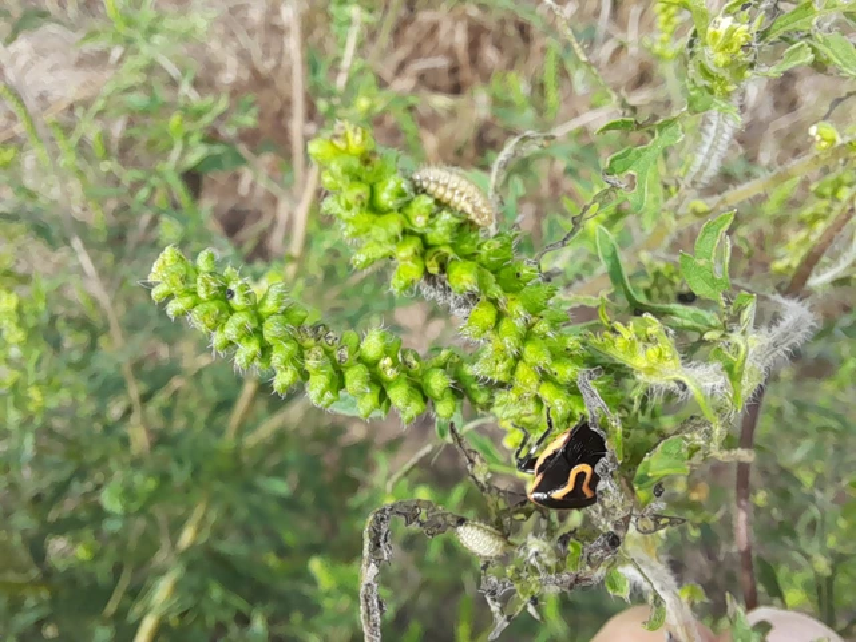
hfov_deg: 67.3
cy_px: 321
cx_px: 428
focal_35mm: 26
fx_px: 643
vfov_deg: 53.1
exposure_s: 1/496
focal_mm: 2.13
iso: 40
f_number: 2.4
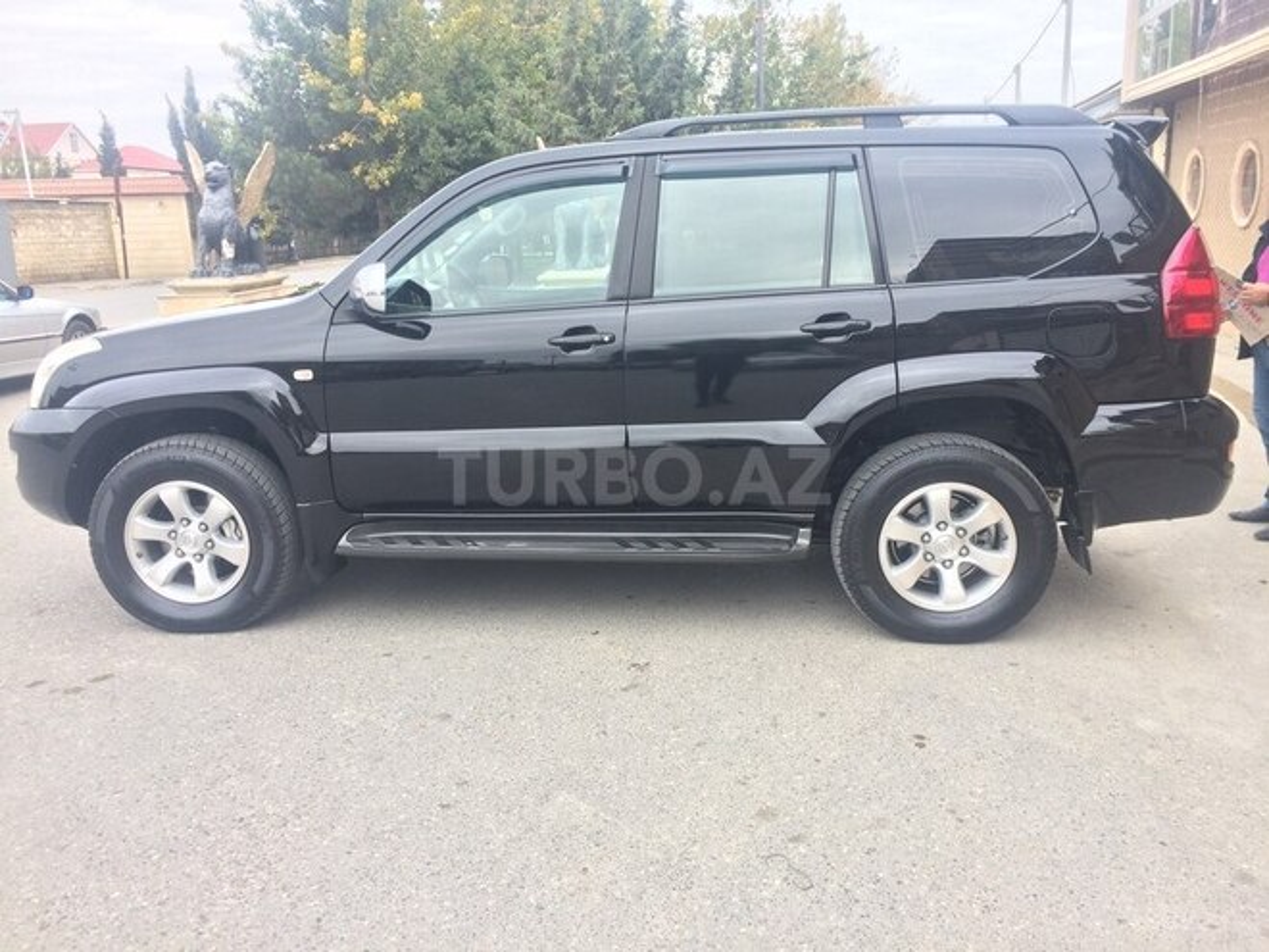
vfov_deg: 48.2
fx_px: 1063
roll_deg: -0.3
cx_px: 634
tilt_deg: -14.8
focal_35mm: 29
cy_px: 476
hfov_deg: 61.7
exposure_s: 1/252
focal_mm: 4.15
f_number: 2.2
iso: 32
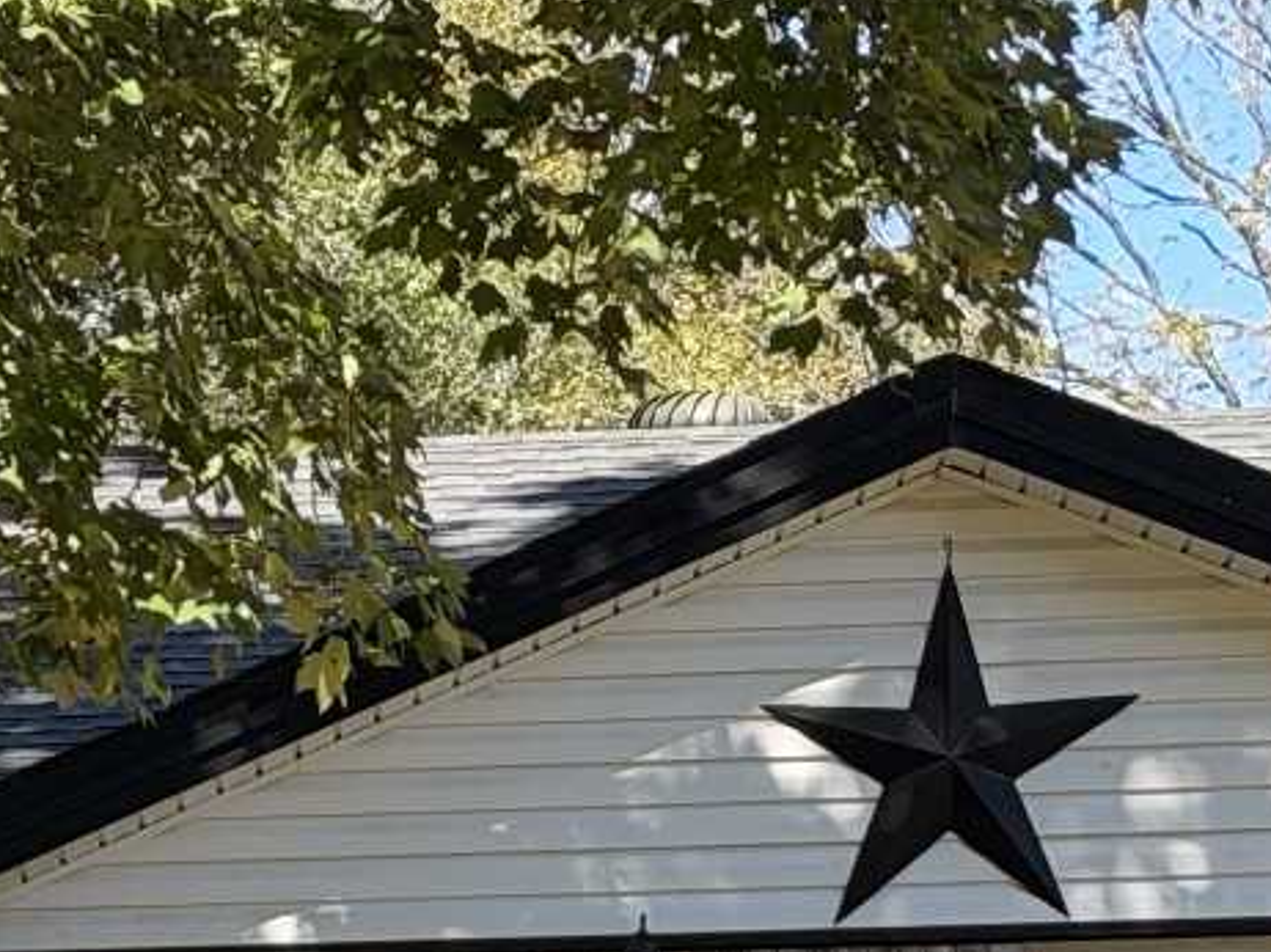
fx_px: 7817
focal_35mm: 213
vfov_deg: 6.8
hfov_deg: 9.2
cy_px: 1742
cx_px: -143
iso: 64
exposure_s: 1/1543
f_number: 1.78
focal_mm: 6.76
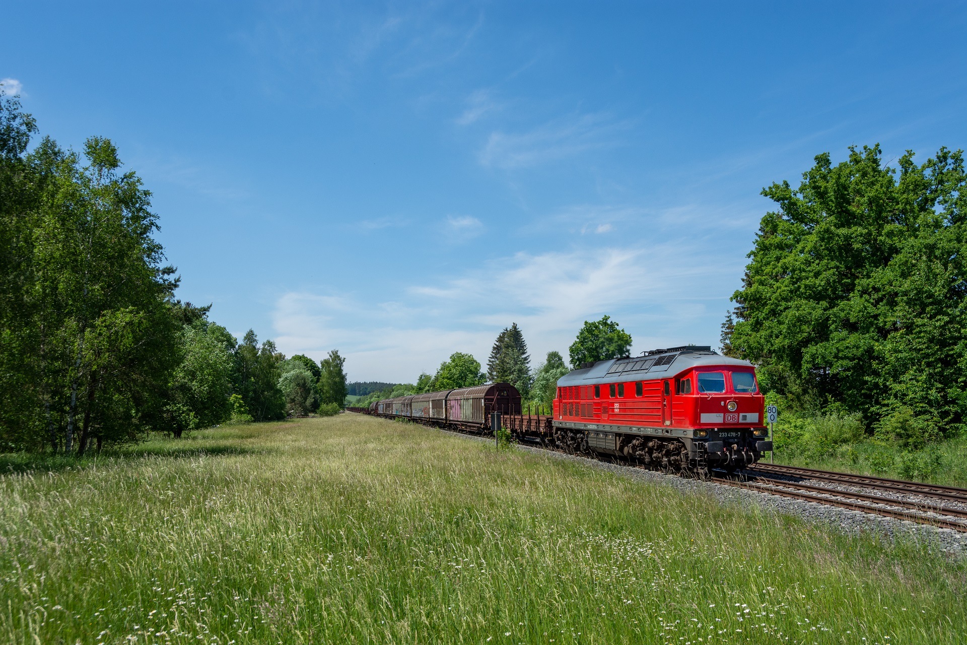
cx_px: 484
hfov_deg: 57.2
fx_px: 886
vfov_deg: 40.0
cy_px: 322
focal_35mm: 33
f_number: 7.1
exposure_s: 1/800
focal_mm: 22
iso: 250
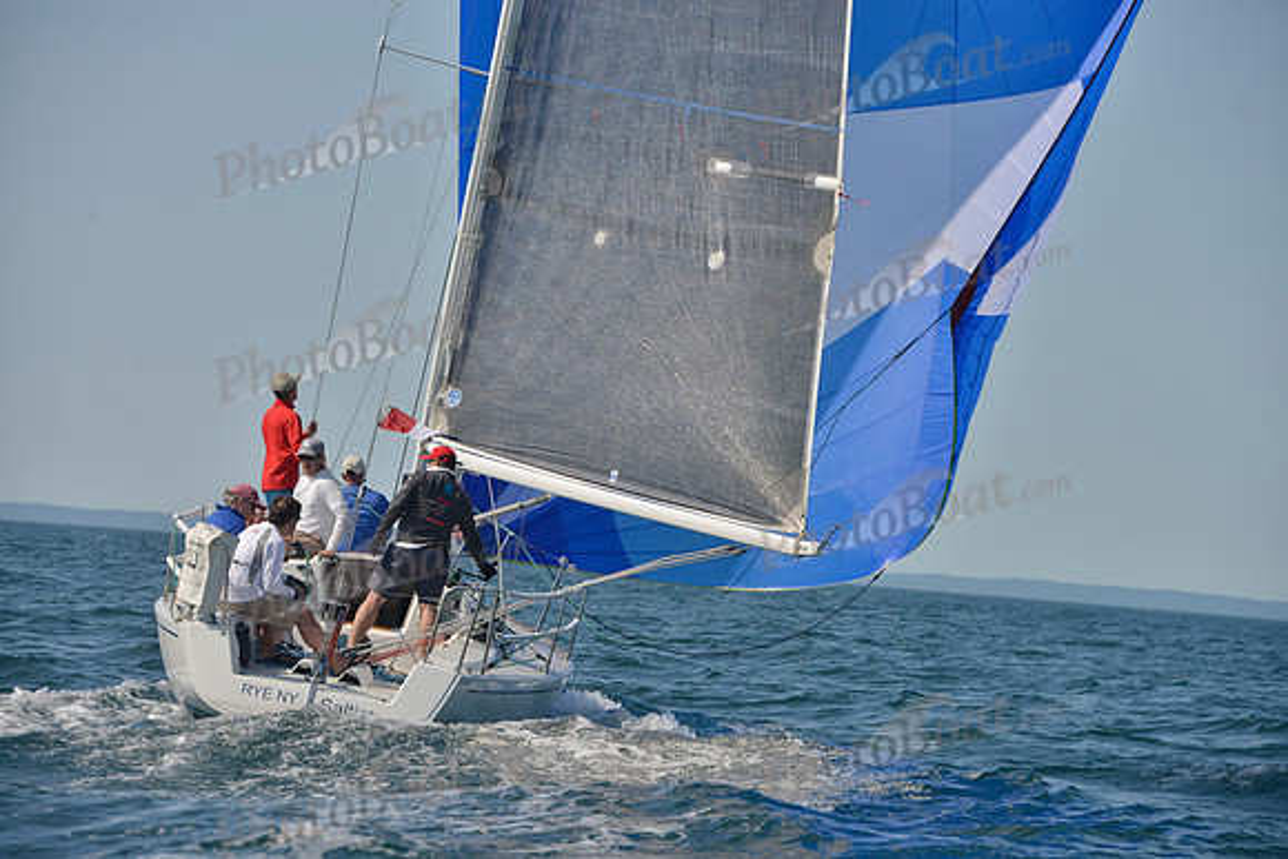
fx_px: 6620
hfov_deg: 11.1
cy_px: 430
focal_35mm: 185
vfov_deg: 7.4
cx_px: 644
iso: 400
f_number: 9
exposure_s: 1/800
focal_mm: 185
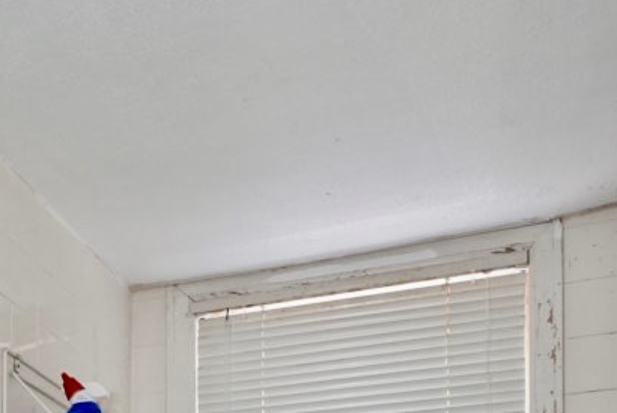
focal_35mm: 63
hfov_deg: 30.5
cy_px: 719
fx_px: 1080
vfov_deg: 17.8
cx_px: 68
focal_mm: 16
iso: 1250
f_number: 4
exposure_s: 1/160
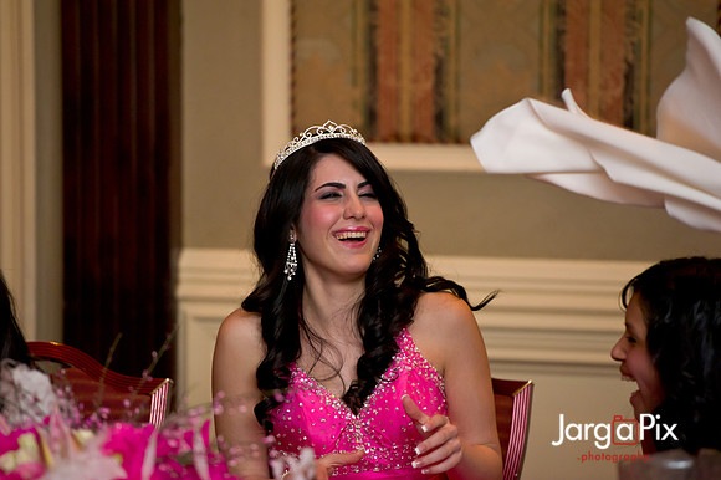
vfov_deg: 6.9
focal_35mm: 200
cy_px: 240
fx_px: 4003
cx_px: 360
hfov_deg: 10.3
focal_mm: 200
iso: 3200
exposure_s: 1/125
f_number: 3.2
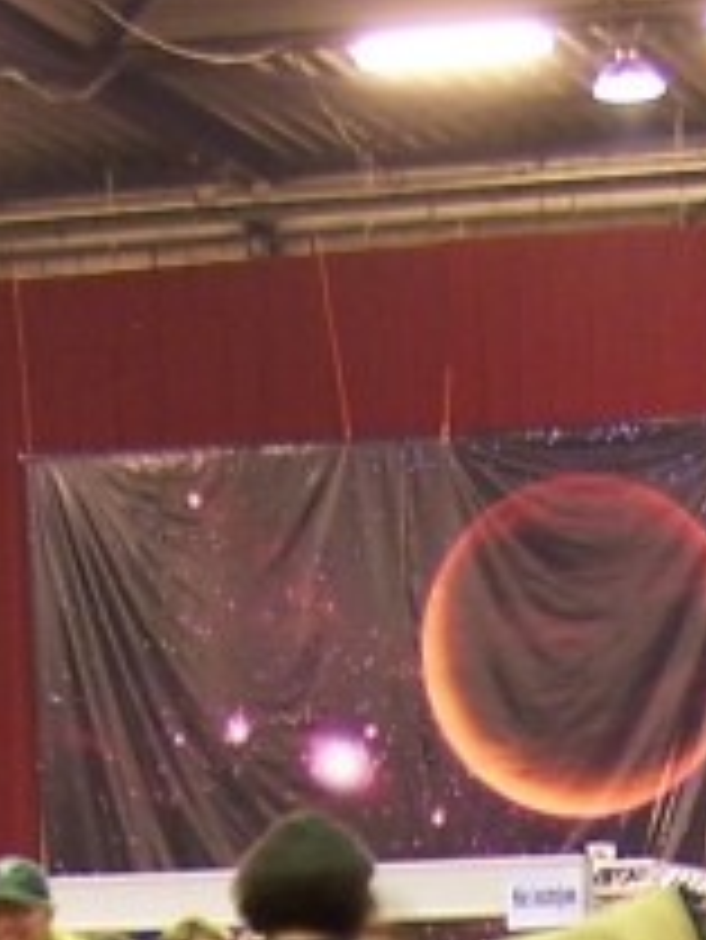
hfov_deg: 8.0
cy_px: 2055
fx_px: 5053
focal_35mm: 186
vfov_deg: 9.7
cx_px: 702
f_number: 2.8
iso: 80
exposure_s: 1/2
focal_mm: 6.3
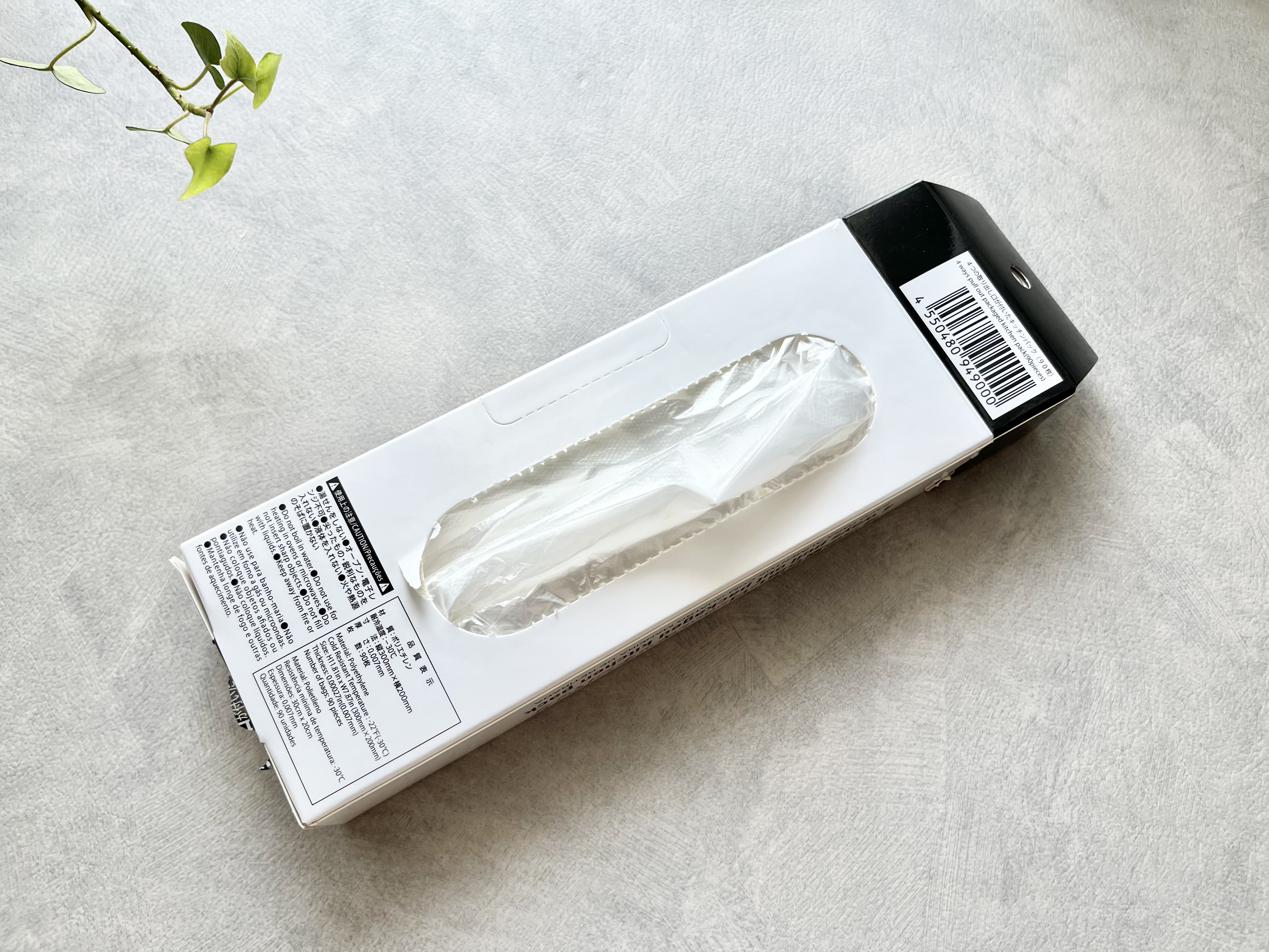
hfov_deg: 67.3
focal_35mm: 26
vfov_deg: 53.1
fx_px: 953
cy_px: 476
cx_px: 634
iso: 40
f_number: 1.6
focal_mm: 5.1
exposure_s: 1/251
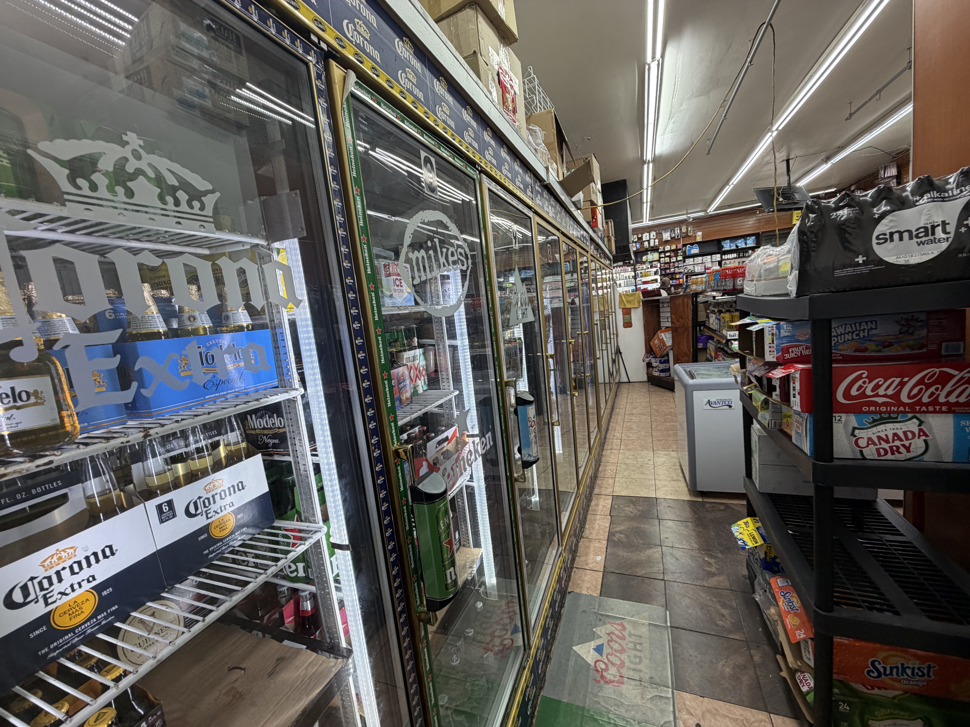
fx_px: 392
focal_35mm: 14
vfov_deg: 85.7
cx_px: 485
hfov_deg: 102.1
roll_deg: +6.0
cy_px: 364
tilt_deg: -8.4
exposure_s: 1/120
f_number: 2.2
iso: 100
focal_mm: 2.22
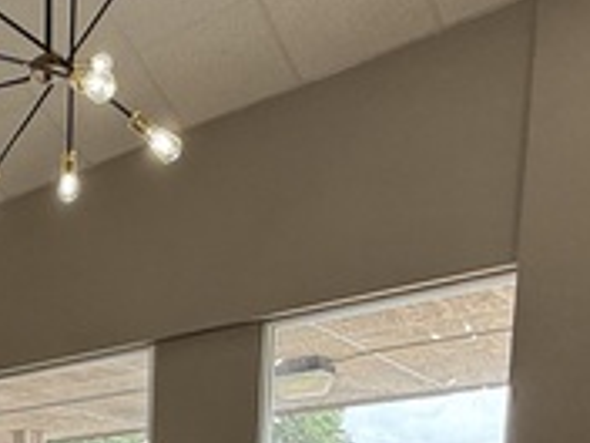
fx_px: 869
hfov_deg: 31.2
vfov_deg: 22.9
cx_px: -127
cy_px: 675
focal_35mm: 51
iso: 64
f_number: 2.2
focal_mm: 2.22
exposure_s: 1/147
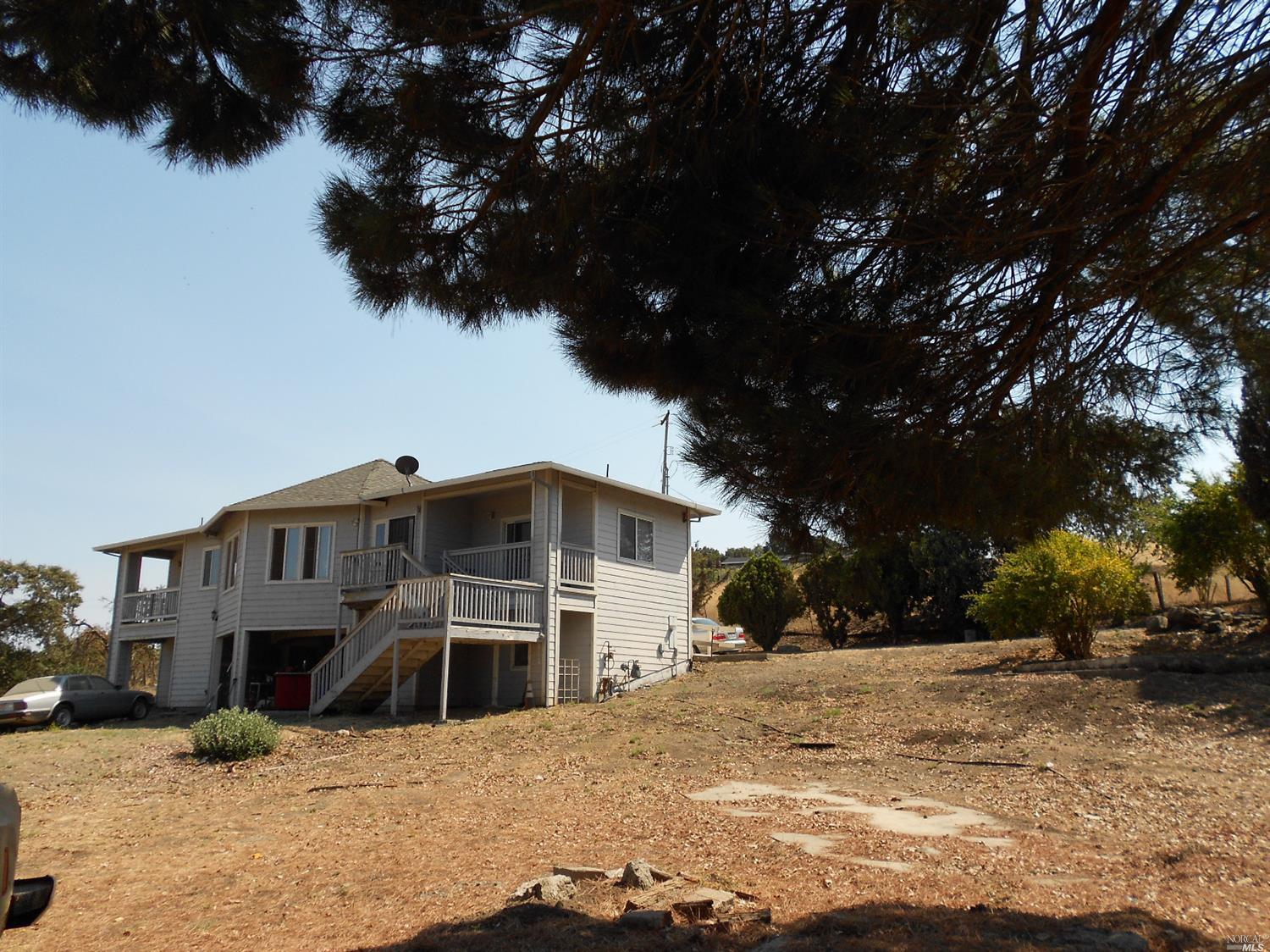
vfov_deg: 53.0
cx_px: 635
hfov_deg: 67.3
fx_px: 954
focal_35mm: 26
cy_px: 476
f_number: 3.2
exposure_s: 1/800
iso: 80
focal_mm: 4.6
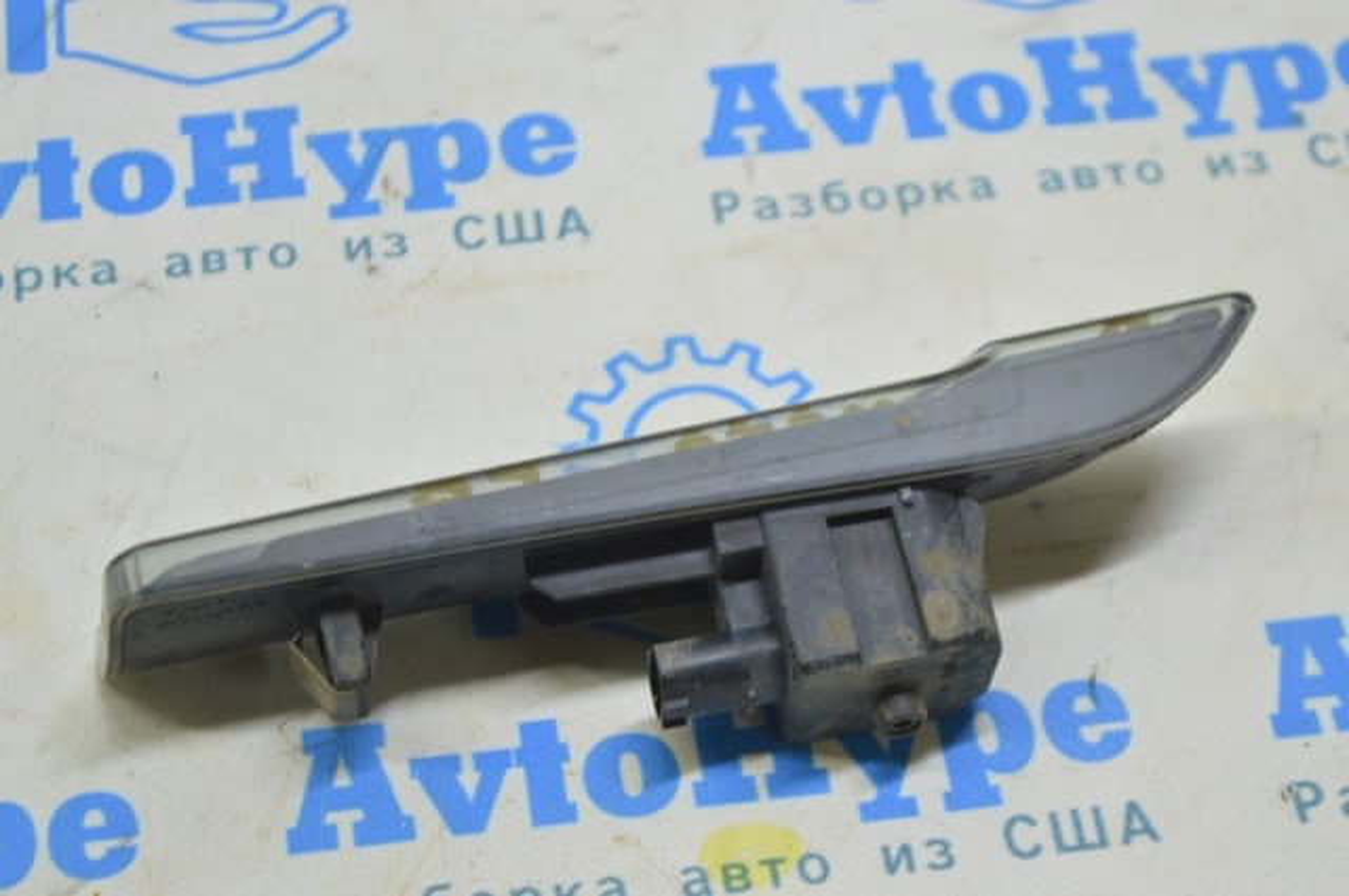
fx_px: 3088
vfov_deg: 16.5
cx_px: 674
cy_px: 448
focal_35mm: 82
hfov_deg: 24.6
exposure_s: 1/20
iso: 400
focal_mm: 55
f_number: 5.6
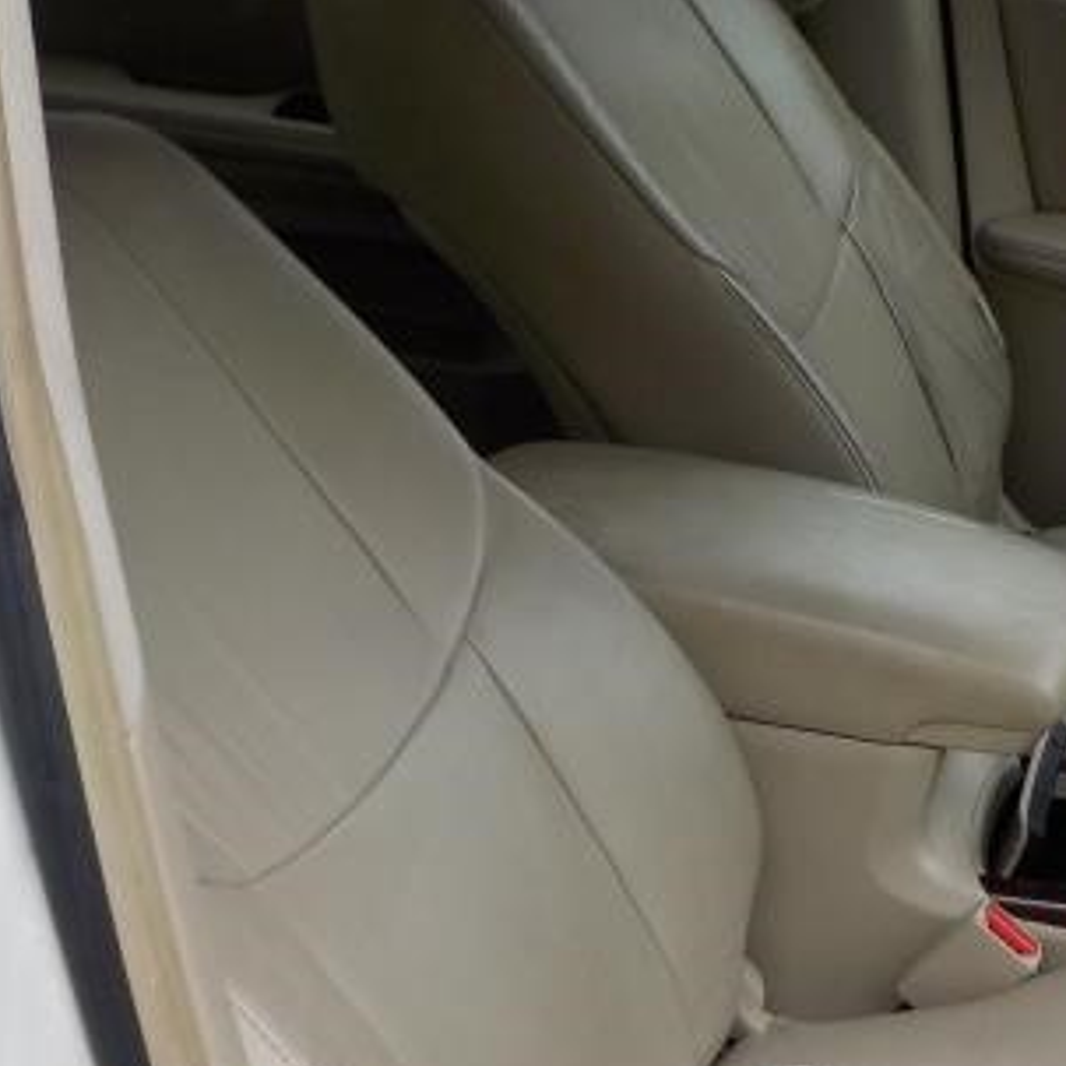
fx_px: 2439
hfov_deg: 24.0
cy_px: 880
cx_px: 946
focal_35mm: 70
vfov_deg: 24.2
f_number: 3.3
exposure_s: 1/160
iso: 125
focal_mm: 4.1
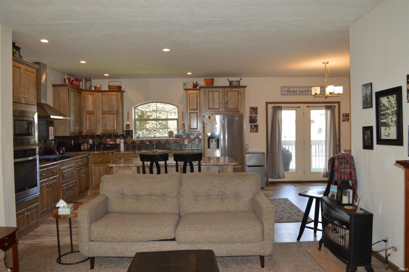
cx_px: 204
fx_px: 306
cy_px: 136
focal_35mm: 27
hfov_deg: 67.4
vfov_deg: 47.8
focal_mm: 18
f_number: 4
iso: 400
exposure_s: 1/80
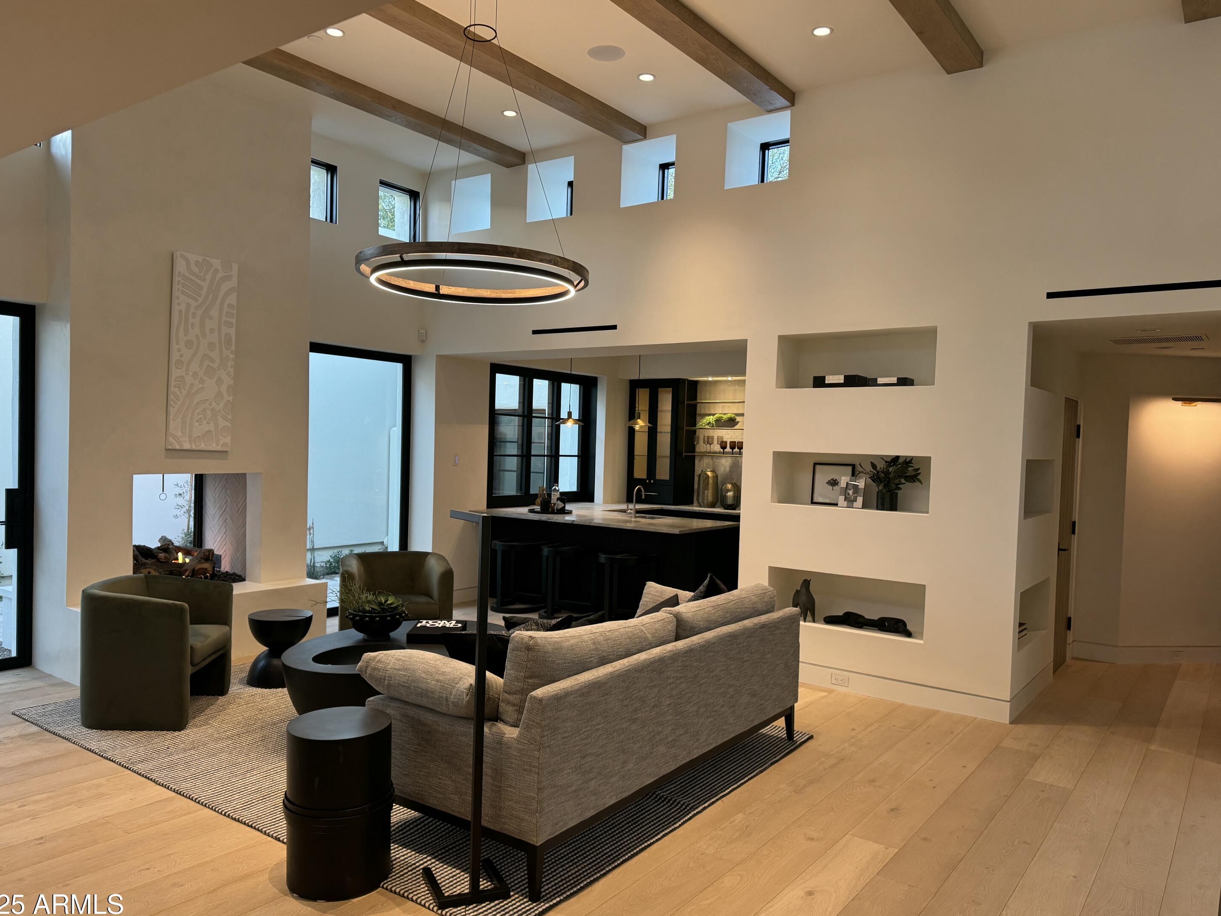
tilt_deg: -3.4
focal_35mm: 25
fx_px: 882
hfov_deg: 69.4
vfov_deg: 54.9
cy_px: 471
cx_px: 599
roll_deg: -1.7
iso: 160
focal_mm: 6.76
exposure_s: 1/120
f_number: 1.78
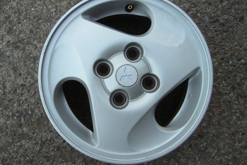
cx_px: 124
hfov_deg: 51.9
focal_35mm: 37
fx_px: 254
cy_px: 78
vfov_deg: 36.0
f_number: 5.6
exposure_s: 1/640
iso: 400
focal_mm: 5.8
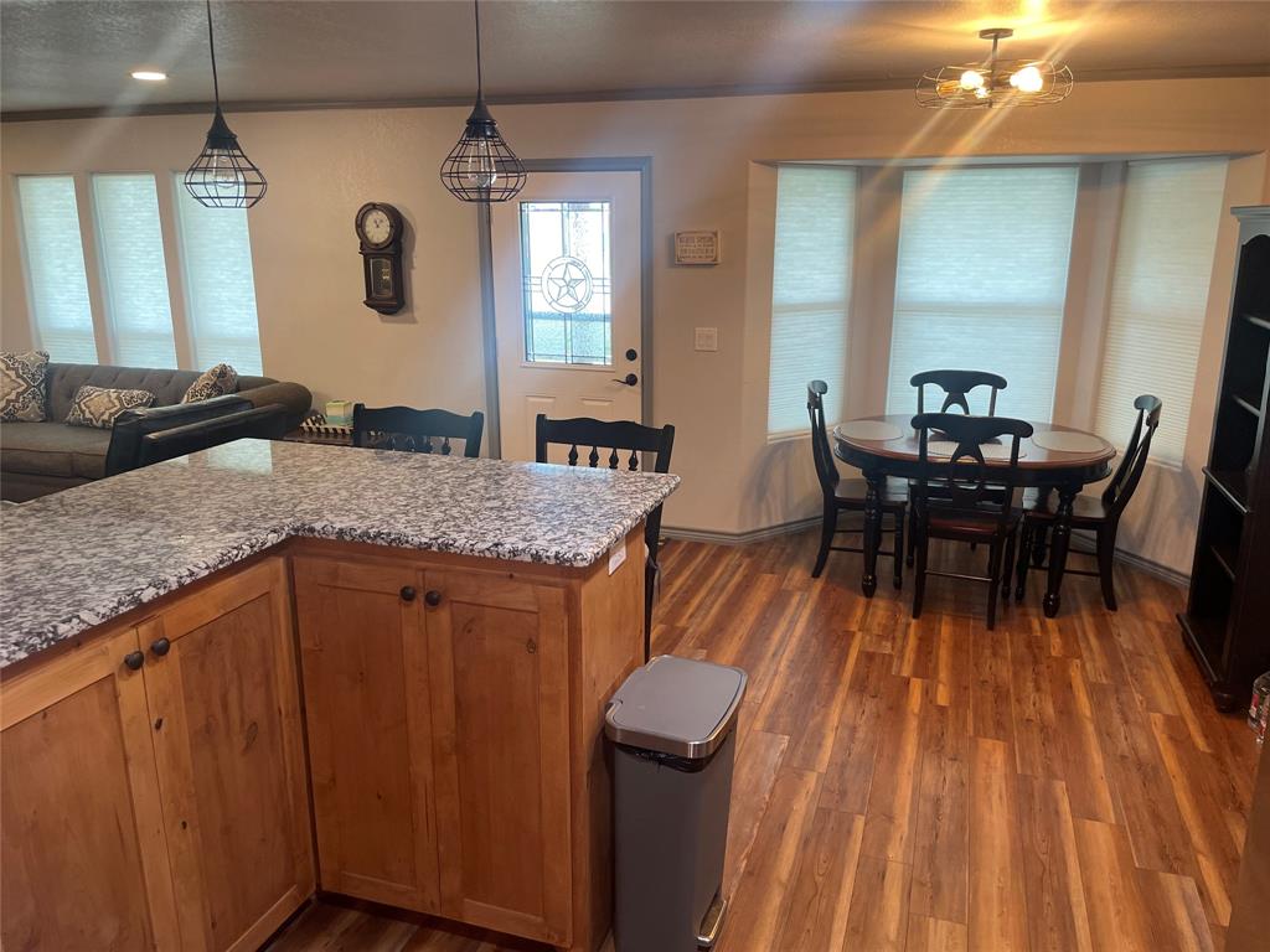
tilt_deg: -14.5
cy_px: 476
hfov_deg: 67.3
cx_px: 635
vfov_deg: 53.1
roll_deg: -0.3
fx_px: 954
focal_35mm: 26
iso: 125
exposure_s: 1/60
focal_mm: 4.2
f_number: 1.6
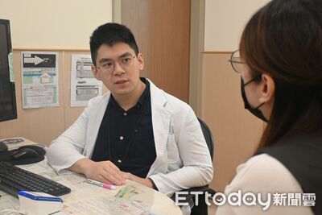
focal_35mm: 42
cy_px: 108
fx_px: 376
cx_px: 161
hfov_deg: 46.4
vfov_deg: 31.9
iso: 1100
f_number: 4.5
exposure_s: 1/125
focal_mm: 28
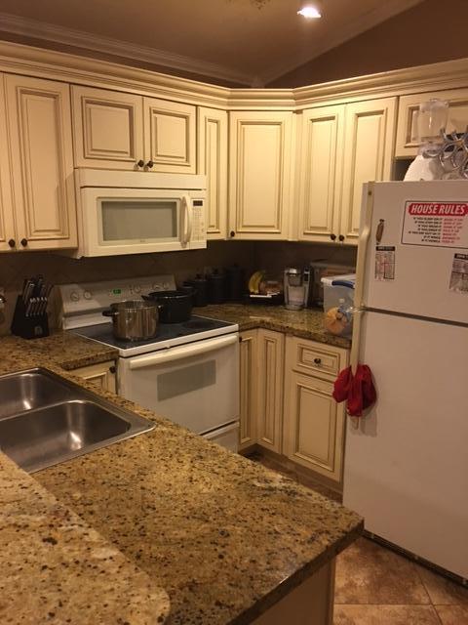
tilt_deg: -11.1
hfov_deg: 48.2
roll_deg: -1.7
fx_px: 523
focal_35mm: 29
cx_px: 234
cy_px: 312
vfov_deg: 61.7
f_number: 2.2
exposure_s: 1/15
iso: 100
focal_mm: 4.15
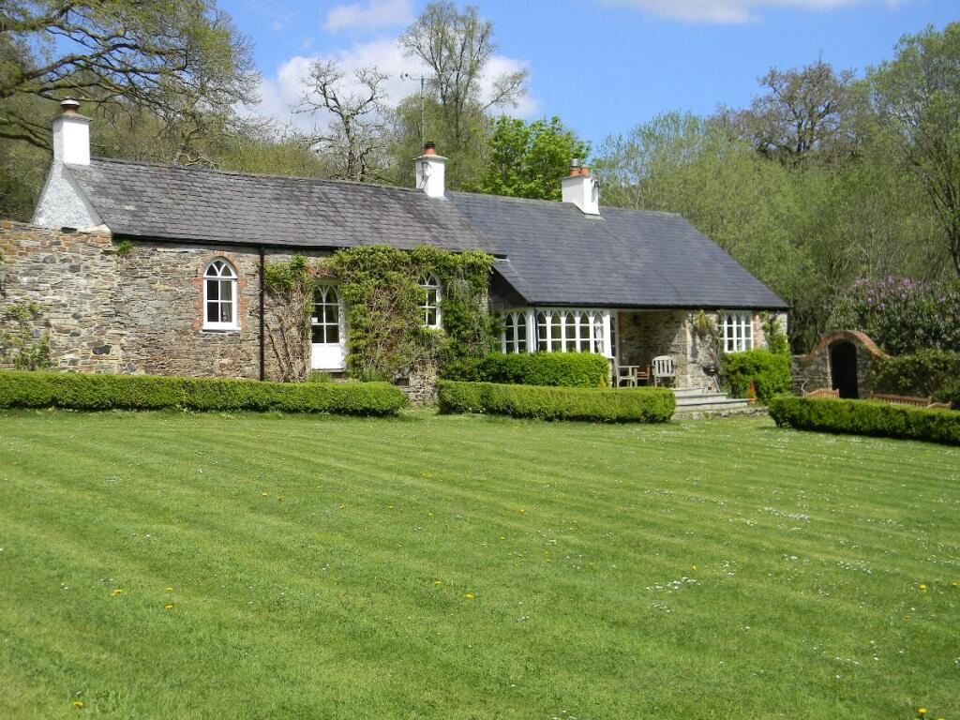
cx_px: 480
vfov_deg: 35.1
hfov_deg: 45.8
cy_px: 360
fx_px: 1137
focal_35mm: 41
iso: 80
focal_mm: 7.3
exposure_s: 1/675
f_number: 3.8
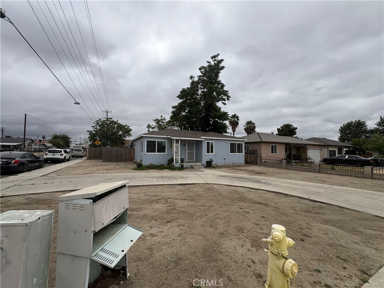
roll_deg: +0.0
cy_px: 144
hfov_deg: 102.1
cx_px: 192
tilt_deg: +2.7
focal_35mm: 14
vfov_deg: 85.7
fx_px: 155
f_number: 2.2
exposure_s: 1/2985
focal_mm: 2.22
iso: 50
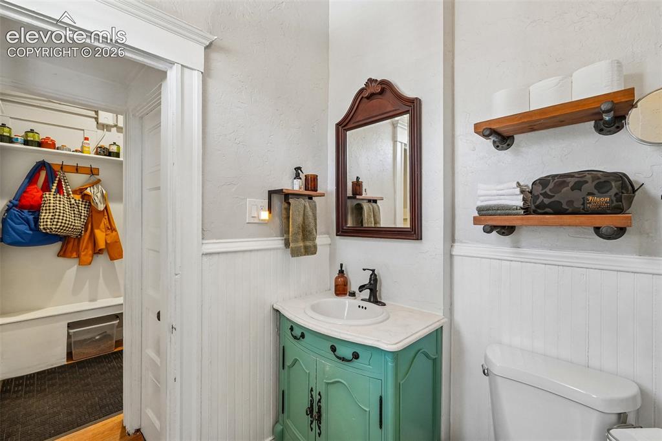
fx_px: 276
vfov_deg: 77.3
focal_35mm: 15
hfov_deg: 100.4
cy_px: 220
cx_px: 331
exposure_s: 1/6
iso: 800
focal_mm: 10
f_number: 8
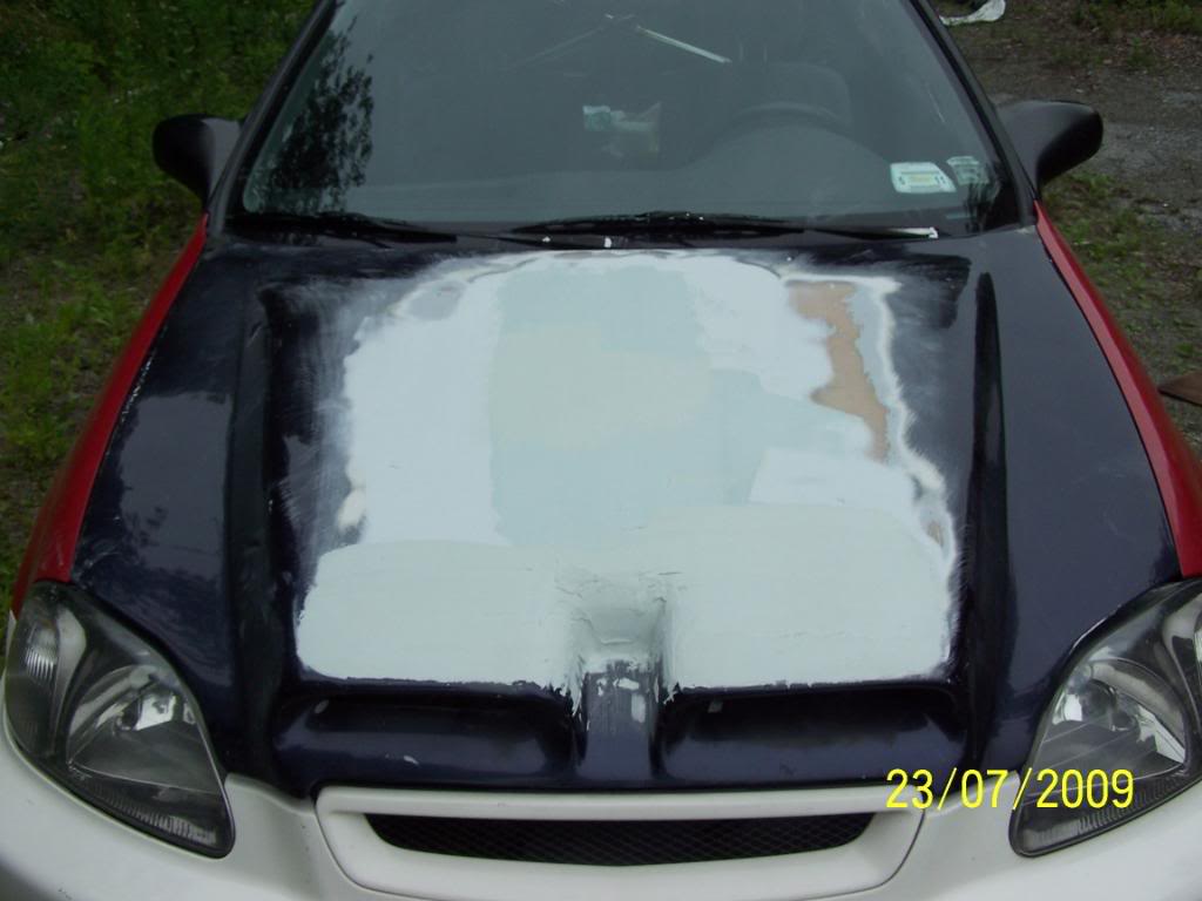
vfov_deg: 36.0
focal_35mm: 40
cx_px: 601
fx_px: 1389
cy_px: 450
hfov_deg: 46.8
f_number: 4
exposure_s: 1/500
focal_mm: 6.7
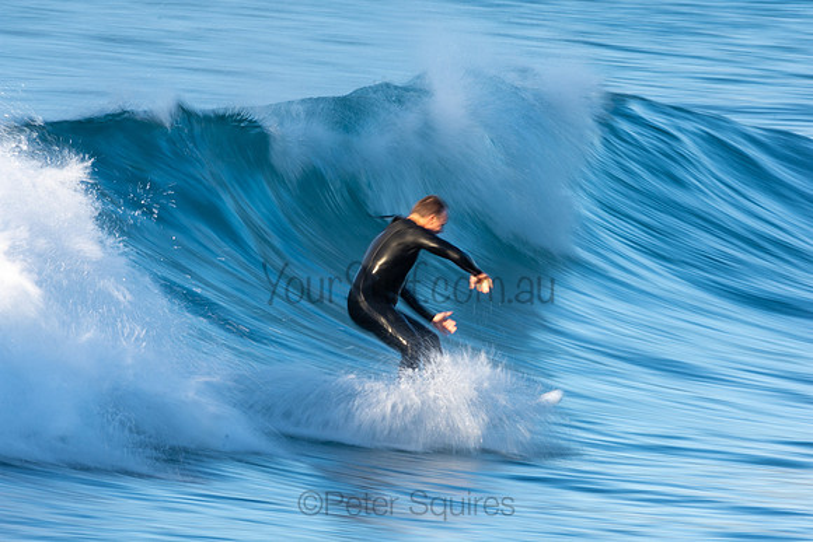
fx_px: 16941
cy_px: 271
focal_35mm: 750
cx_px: 406
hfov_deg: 2.7
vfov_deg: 1.8
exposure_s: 1/20
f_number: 22
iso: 100
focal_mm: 500
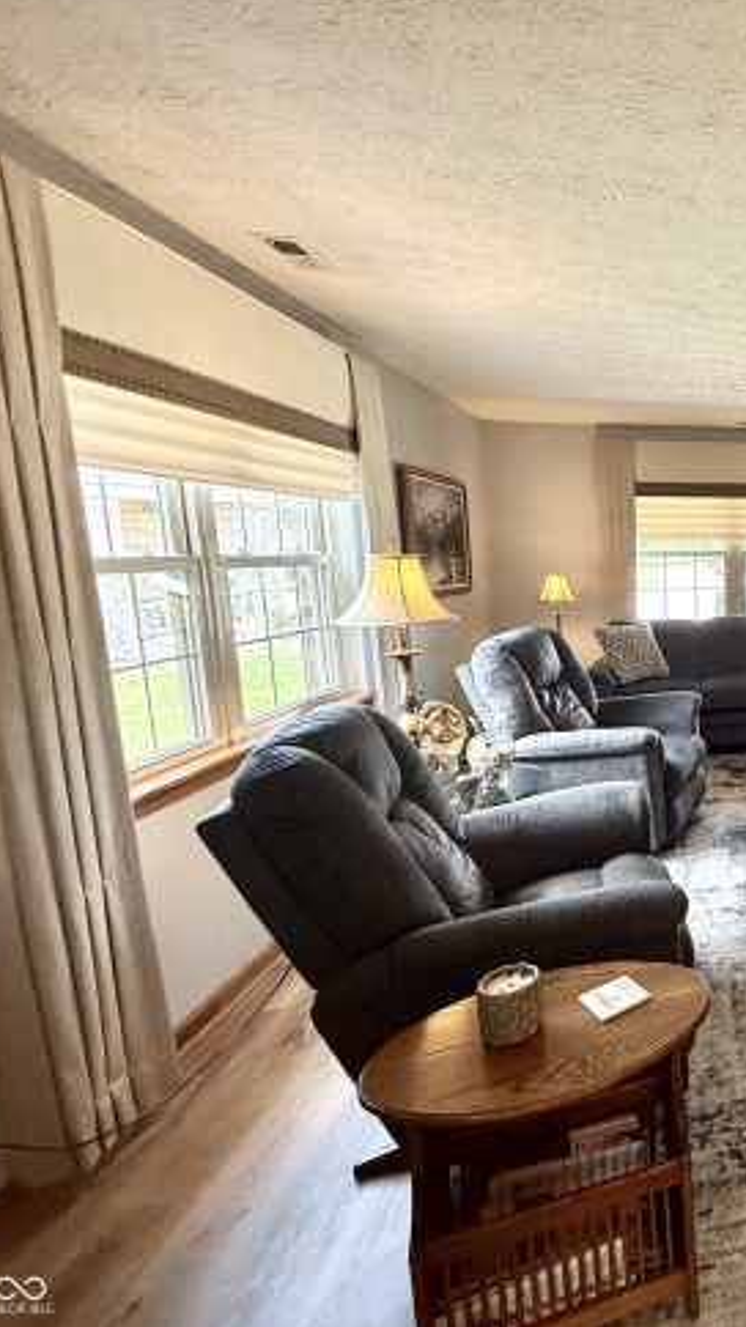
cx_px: 882
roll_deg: +1.0
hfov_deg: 39.6
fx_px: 739
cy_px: 644
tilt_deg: -7.0
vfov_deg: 83.8
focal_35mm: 21
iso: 200
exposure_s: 1/120
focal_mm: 2.22
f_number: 2.2
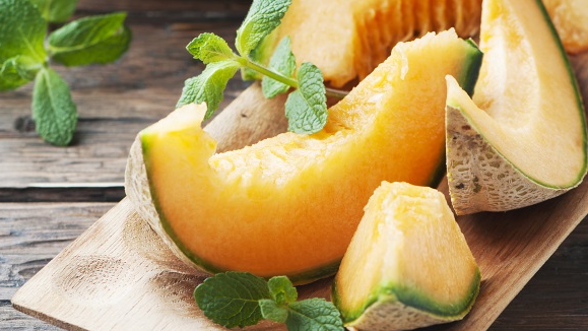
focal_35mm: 228
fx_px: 3551
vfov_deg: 5.3
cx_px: 343
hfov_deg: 9.5
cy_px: 155
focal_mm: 105
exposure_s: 1/160
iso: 100
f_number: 6.3
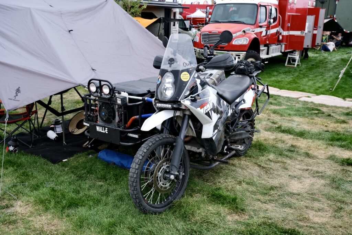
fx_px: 323
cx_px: 176
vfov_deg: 40.0
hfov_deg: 57.2
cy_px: 118
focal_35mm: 33
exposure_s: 1/125
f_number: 5.6
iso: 160
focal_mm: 22.3
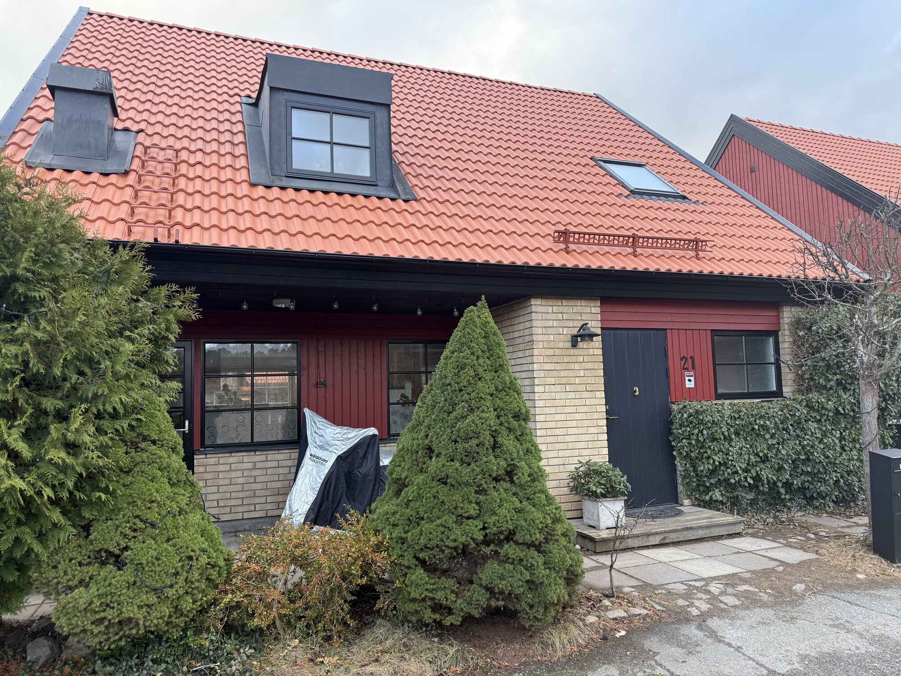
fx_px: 625
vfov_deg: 56.8
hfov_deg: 71.6
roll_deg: +1.4
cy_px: 338
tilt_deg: +5.2
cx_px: 450
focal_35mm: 24
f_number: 1.78
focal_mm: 6.76
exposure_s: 1/368
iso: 100
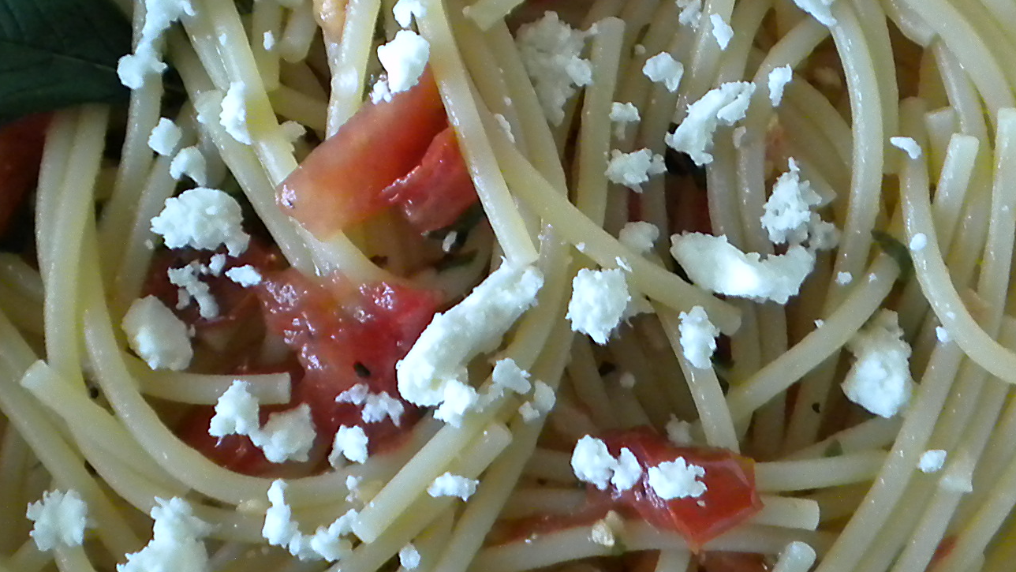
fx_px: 1913
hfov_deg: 29.7
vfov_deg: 16.9
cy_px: 131
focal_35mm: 71
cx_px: 469
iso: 400
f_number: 3.5
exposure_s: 1/21.7
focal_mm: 7.4
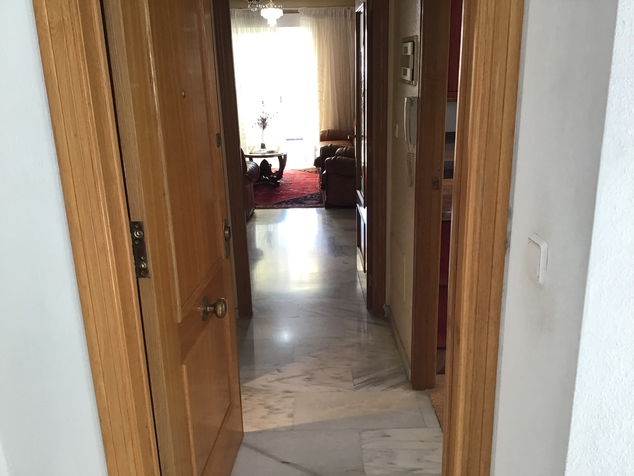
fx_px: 568
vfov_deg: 45.4
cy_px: 238
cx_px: 317
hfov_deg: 58.4
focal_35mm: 31
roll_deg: +2.6
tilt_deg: -17.6
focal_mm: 3.3
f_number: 2.4
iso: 64
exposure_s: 1/33
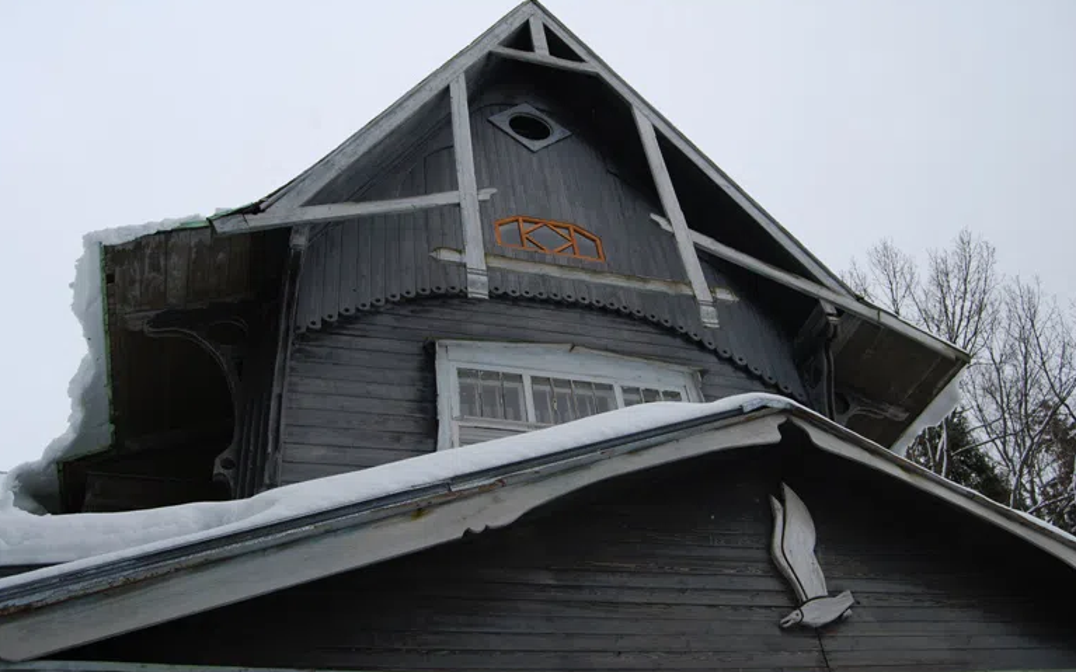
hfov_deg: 56.7
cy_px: 324
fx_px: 997
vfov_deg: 37.2
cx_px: 539
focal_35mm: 34
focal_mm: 22
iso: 100
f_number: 5.6
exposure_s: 1/125
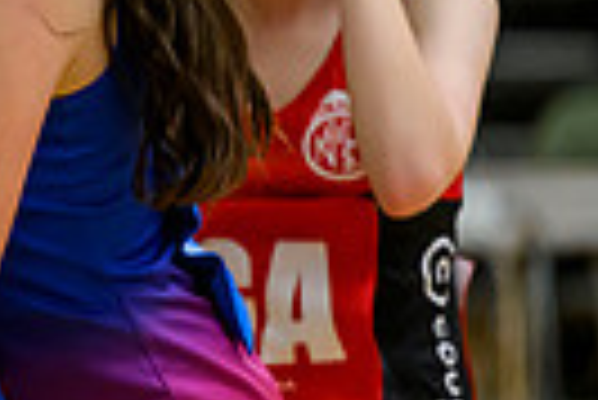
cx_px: -607
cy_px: 124
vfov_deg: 1.6
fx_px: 14467
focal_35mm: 870
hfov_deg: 2.4
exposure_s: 1/800
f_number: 3.5
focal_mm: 200
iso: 6400
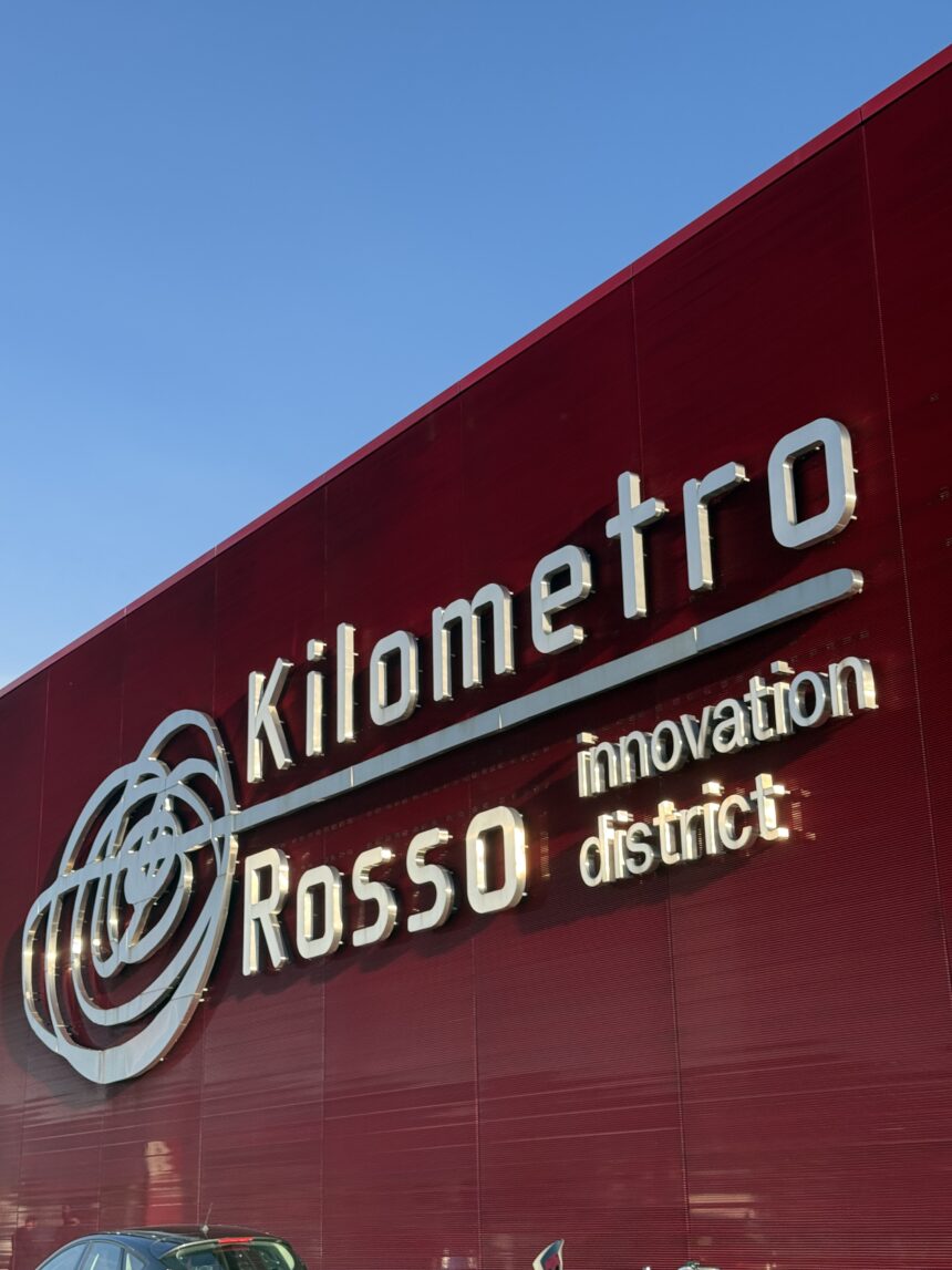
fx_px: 1760
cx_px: 476
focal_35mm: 48
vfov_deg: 39.7
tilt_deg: +18.5
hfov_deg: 30.3
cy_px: 635
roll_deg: +1.9
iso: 64
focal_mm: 6.76
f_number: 1.78
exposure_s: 1/1980
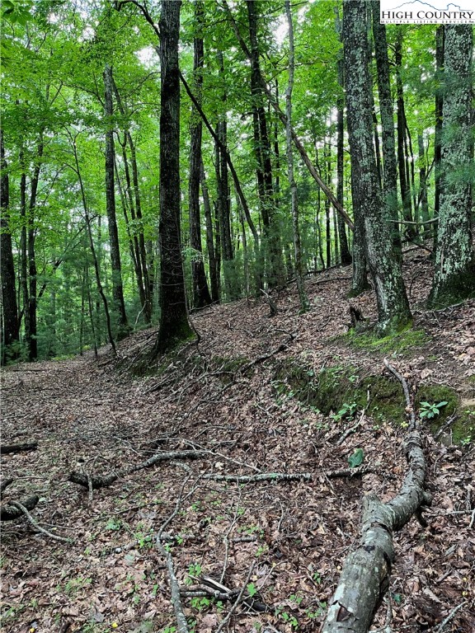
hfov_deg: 53.1
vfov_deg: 67.3
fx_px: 476
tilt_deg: +0.9
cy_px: 316
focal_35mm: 26
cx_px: 238
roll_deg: -0.7
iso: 125
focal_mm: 5.1
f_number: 1.6
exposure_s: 1/62
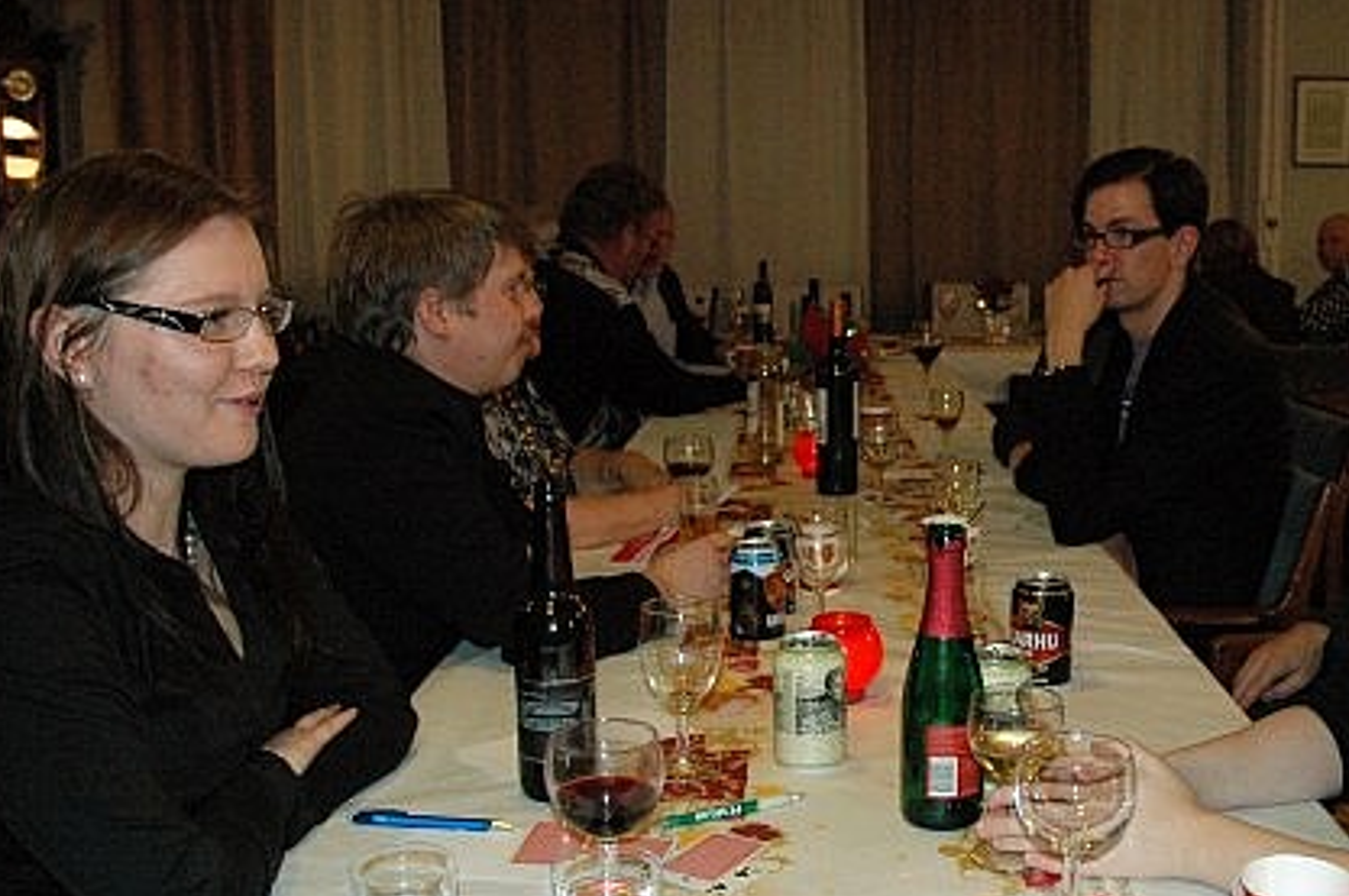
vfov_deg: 34.1
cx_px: 825
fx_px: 1460
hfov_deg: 49.2
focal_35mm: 39
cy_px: 433
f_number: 5
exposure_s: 1/60
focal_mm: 18
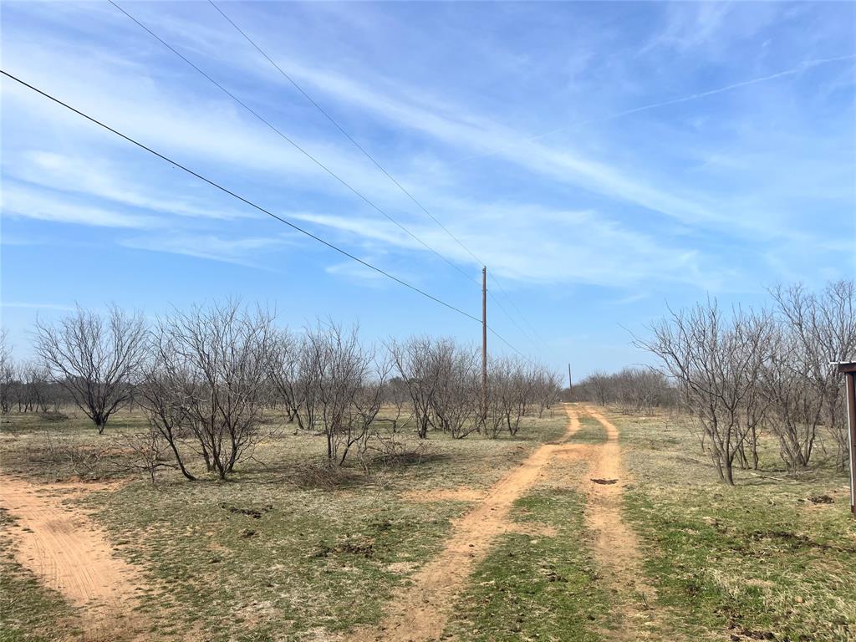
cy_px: 321
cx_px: 428
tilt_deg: +7.1
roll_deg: -0.8
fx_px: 643
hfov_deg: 67.3
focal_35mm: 26
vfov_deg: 53.1
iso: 50
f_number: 1.6
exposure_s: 1/4484
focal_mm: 5.1
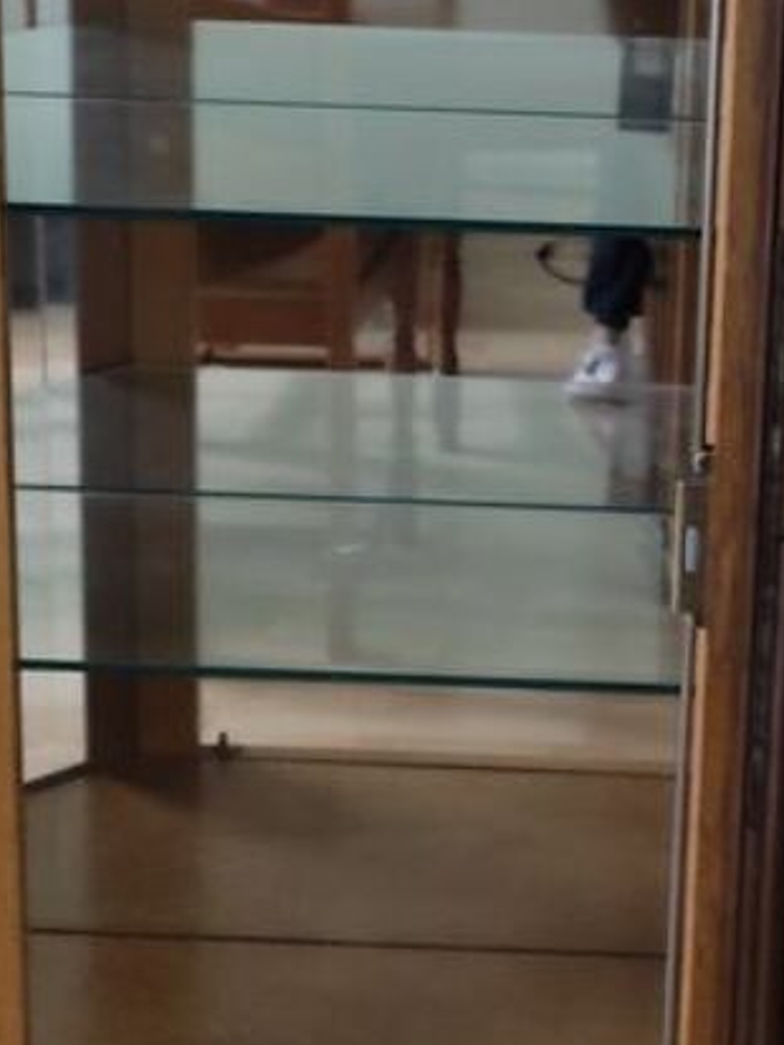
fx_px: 2535
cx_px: 625
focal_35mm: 84
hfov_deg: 17.4
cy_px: 206
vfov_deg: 22.9
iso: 1197
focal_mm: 4.74
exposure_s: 1/20
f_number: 1.79
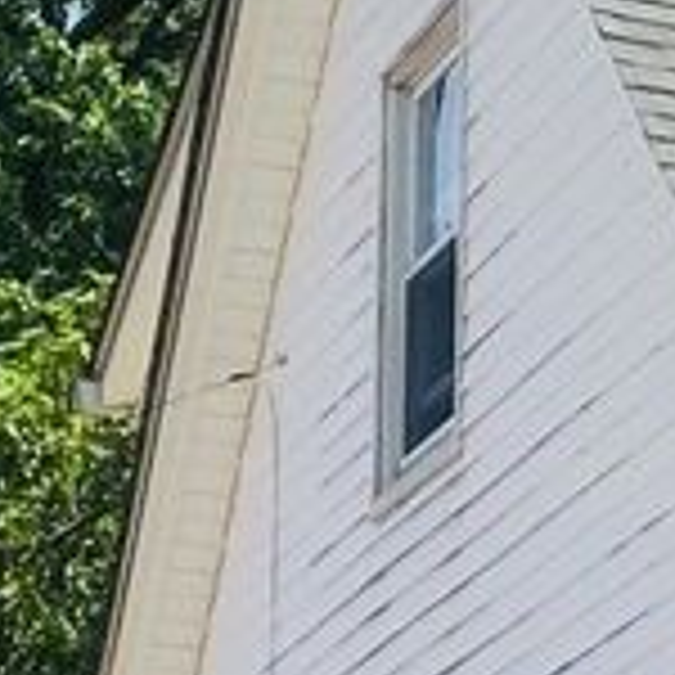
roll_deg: -0.7
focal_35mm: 247
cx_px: 1791
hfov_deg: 6.6
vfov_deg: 6.6
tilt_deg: -2.1
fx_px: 5449
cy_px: 1766
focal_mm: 3.99
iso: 20
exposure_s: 1/1869
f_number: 1.8
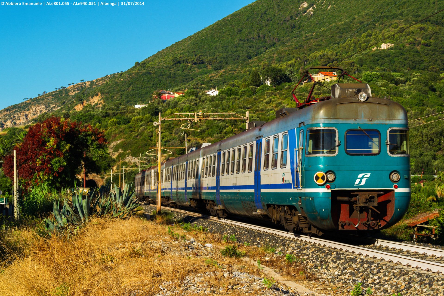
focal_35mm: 82
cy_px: 148
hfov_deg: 24.6
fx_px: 1017
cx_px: 222
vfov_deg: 16.6
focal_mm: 55
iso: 200
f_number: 7.1
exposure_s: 1/640
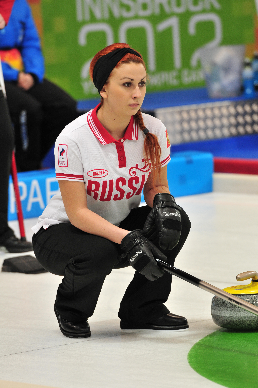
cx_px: 129
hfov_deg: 4.6
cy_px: 194
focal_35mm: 300
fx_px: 3233
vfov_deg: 6.9
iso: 500
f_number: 4
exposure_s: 1/160
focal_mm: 200
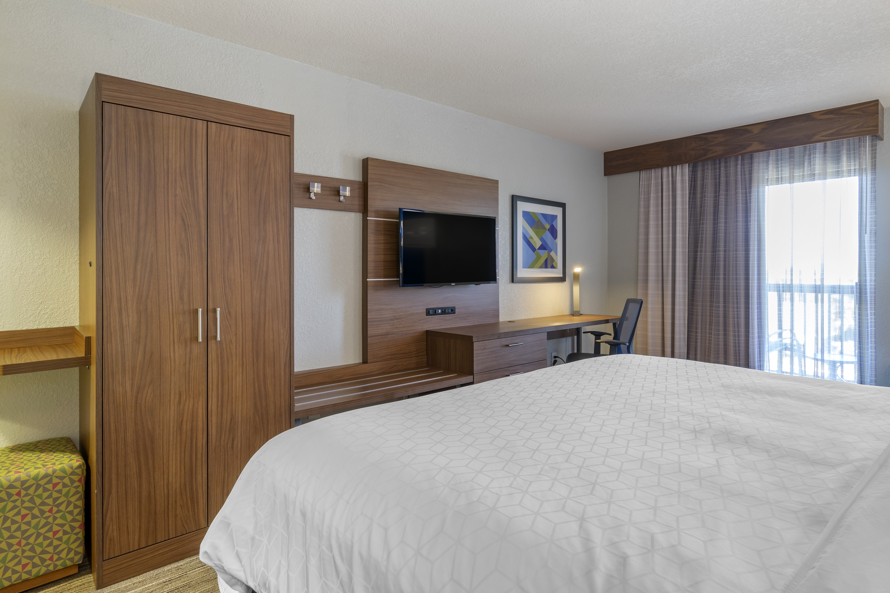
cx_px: 445
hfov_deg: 96.7
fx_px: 396
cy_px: 296
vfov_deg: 73.7
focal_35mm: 16
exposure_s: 1/4
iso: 400
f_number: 11
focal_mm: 16
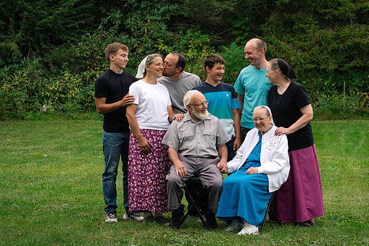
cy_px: 134
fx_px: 1118
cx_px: 203
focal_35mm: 109
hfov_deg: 18.7
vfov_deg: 12.6
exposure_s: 1/320
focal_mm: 85
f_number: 6.3
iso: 500
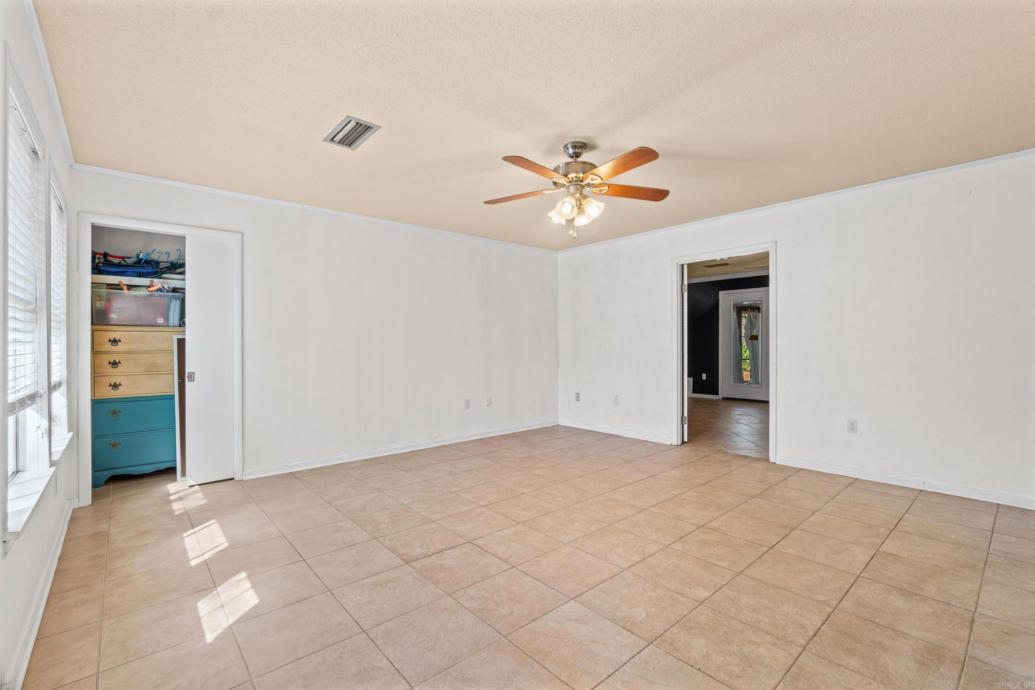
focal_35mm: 15
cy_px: 345
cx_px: 518
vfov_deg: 77.3
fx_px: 431
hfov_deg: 100.4
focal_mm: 10
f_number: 9
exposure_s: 1/5
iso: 250
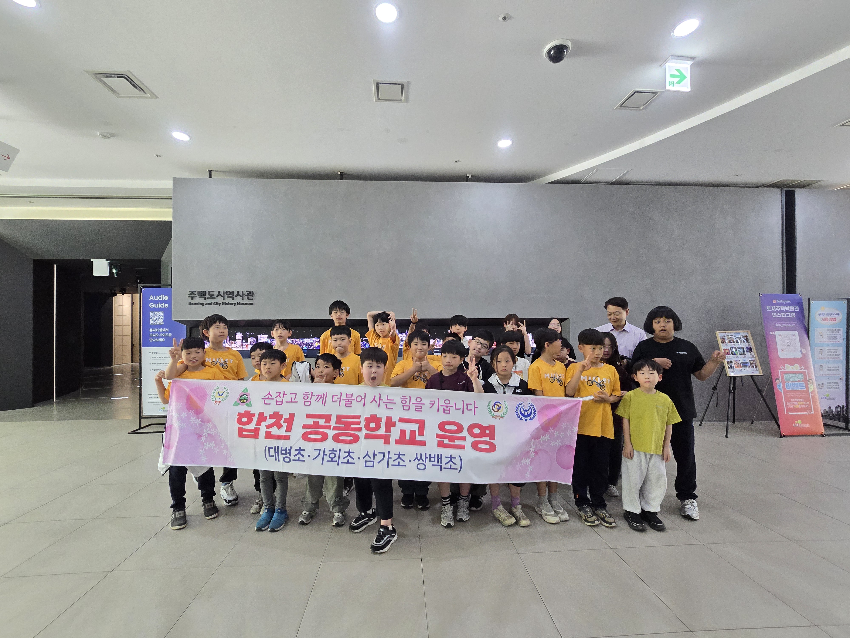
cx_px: 425
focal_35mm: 13
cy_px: 319
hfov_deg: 106.2
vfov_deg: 89.9
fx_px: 319
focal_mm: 2.2
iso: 400
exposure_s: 1/60
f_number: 2.2
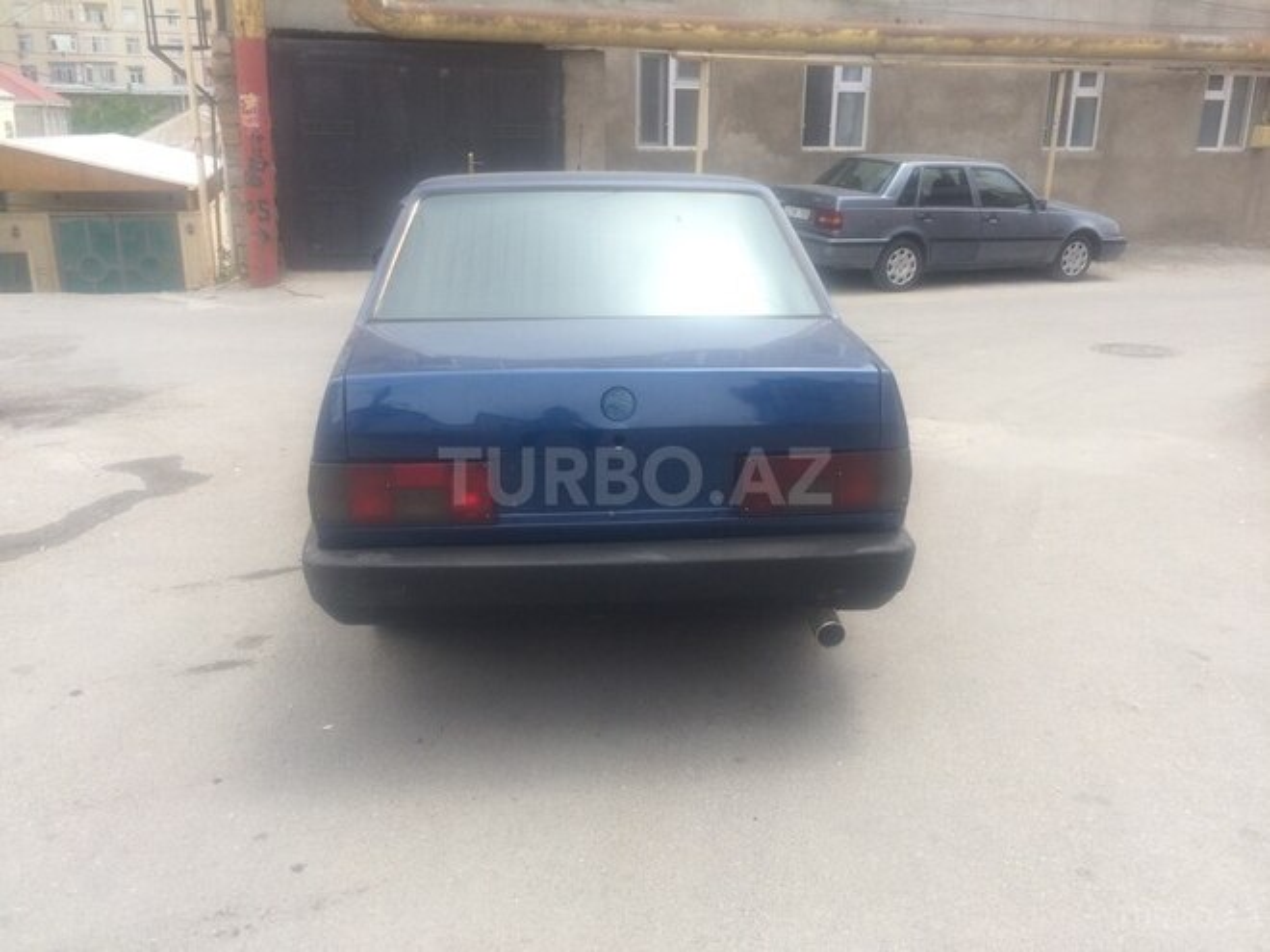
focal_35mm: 29
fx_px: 1064
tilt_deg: -18.7
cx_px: 635
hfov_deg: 61.7
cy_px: 476
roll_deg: -2.7
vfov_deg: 48.2
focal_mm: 4.15
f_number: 2.2
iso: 32
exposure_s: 1/892
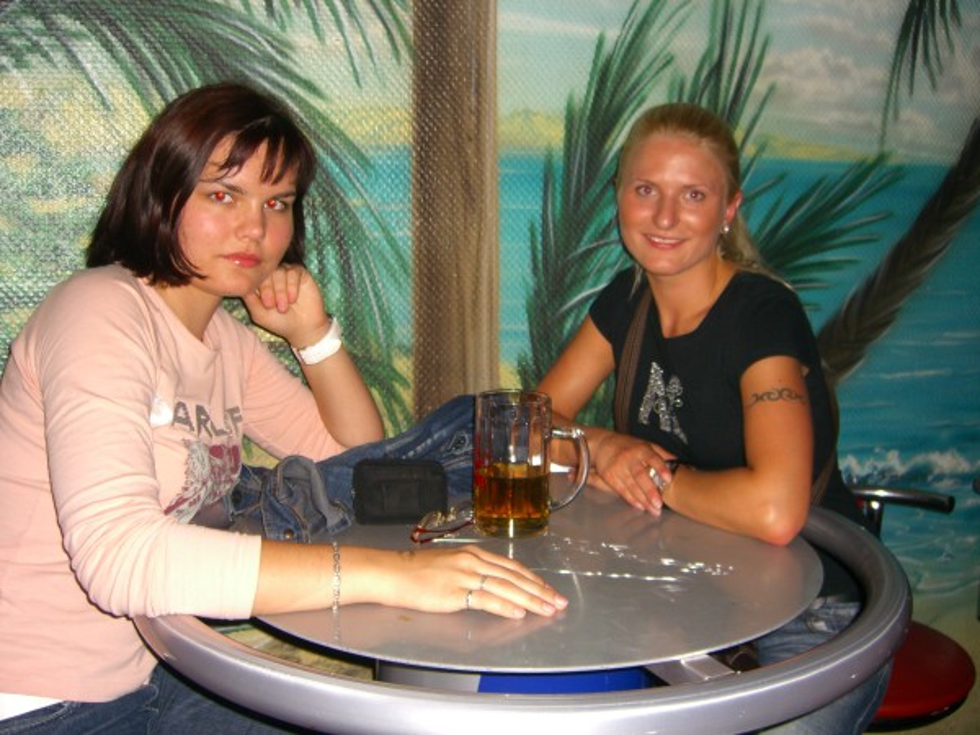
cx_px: 490
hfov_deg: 49.0
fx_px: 1076
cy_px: 368
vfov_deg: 37.7
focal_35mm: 38
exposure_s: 1/60
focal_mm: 7.9
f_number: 2.8
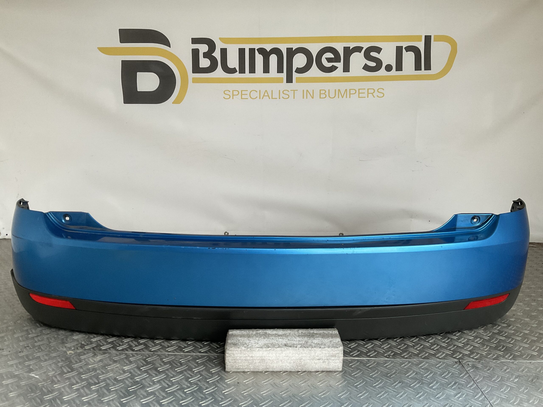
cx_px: 272
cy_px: 204
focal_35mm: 29
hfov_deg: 61.7
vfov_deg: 48.2
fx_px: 455
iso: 100
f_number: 1.8
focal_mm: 3
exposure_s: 1/50
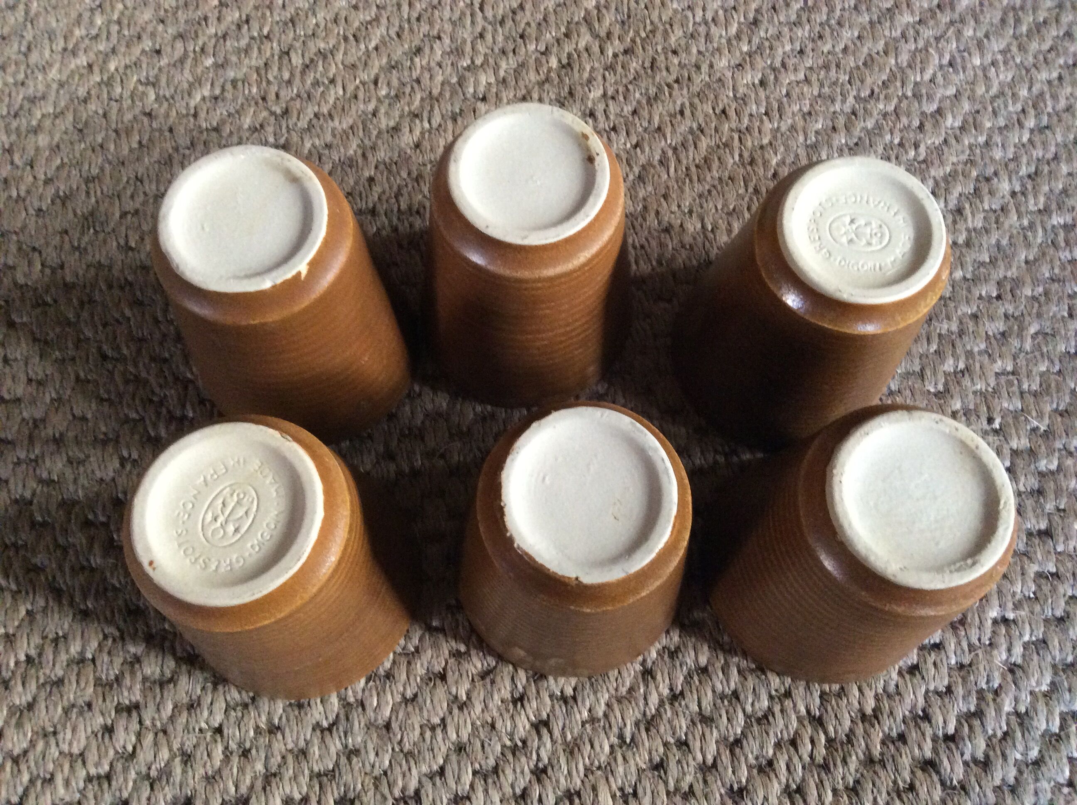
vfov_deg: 44.1
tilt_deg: -70.5
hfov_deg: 56.9
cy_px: 402
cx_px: 538
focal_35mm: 32
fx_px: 994
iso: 320
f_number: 2.4
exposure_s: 1/25
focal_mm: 3.3
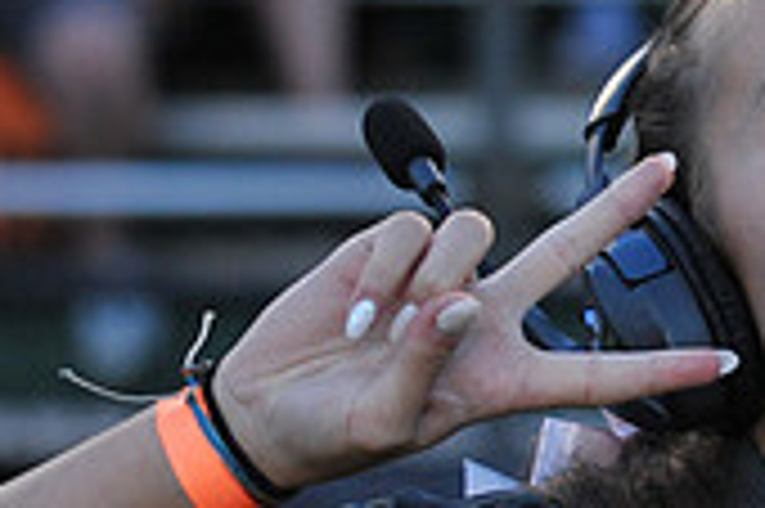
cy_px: 297
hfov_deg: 4.0
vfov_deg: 2.7
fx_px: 10869
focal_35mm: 512
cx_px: 1260
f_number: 7.1
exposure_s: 1/250
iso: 2500
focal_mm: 150
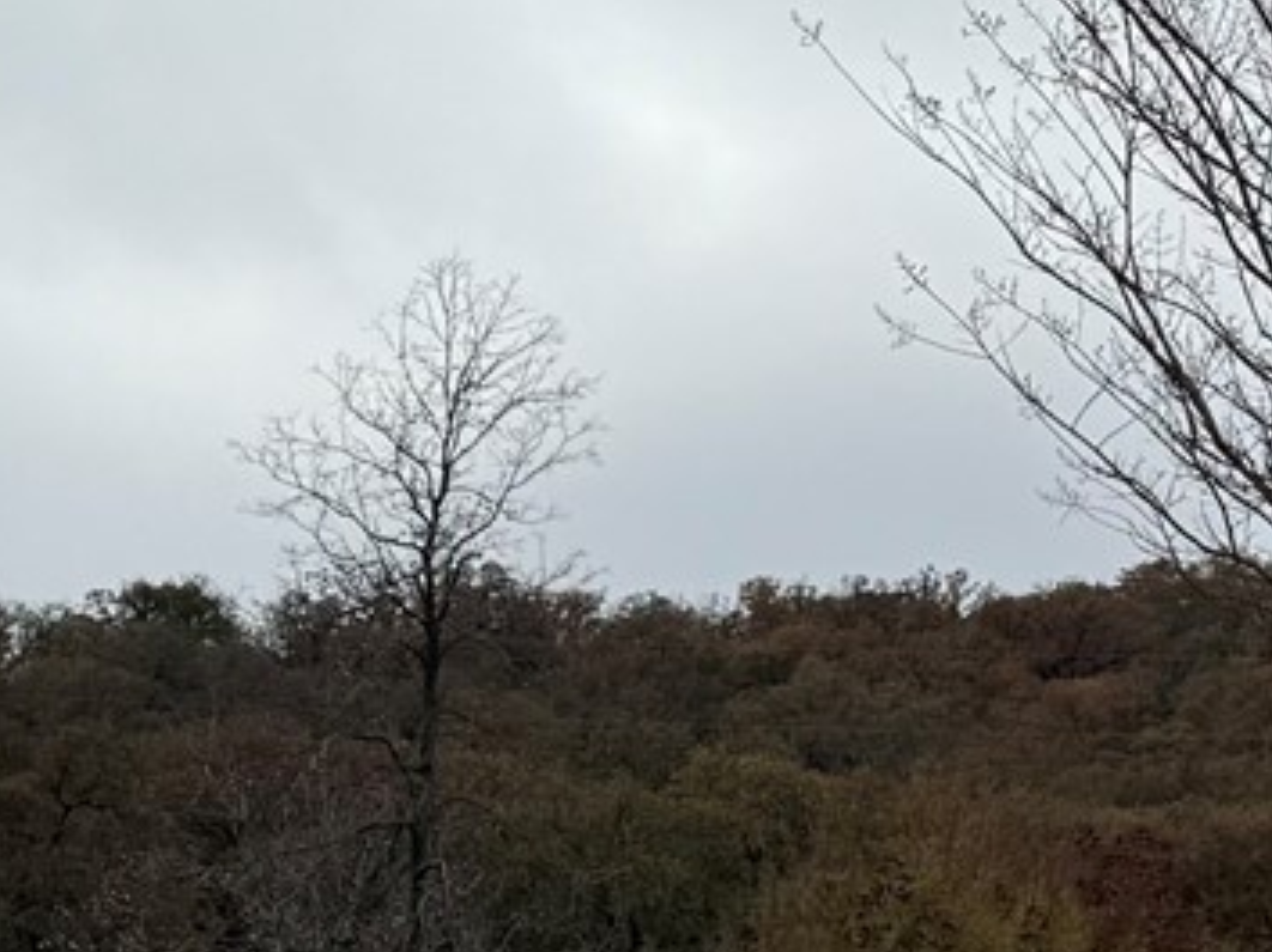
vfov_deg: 10.3
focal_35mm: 139
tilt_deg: +0.2
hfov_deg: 14.1
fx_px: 5104
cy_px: 1376
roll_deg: -2.1
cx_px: 241
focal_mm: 6.76
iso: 80
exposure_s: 1/6711
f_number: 1.78
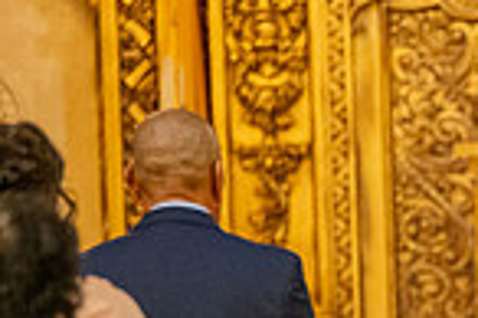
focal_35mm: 438
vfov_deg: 3.1
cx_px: 841
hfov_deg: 4.7
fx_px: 5809
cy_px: 457
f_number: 2.8
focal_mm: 110
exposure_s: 1/200
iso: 2000
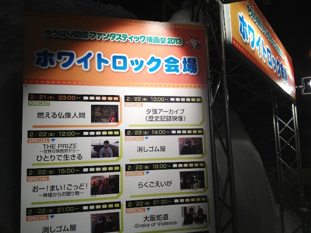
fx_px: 314
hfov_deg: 52.6
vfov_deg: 40.7
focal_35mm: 35
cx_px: 156
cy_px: 116
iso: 64
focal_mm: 4.28
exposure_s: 1/60
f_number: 2.4
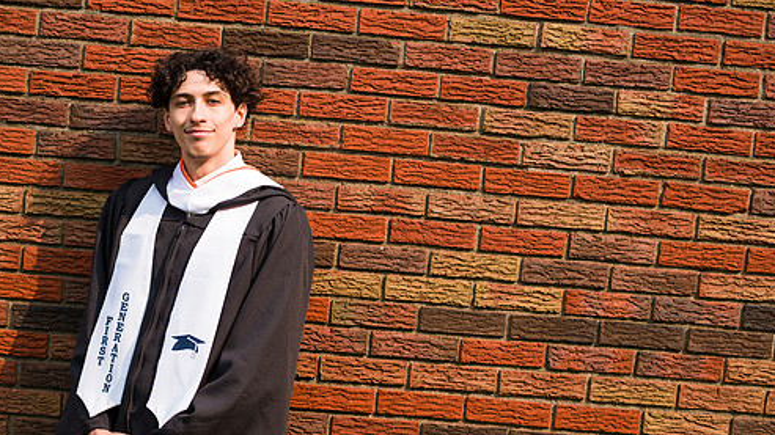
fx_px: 2075
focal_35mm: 101
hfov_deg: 21.1
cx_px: 325
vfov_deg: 12.0
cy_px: 286
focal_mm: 82
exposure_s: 1/1000
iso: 200
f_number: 3.2
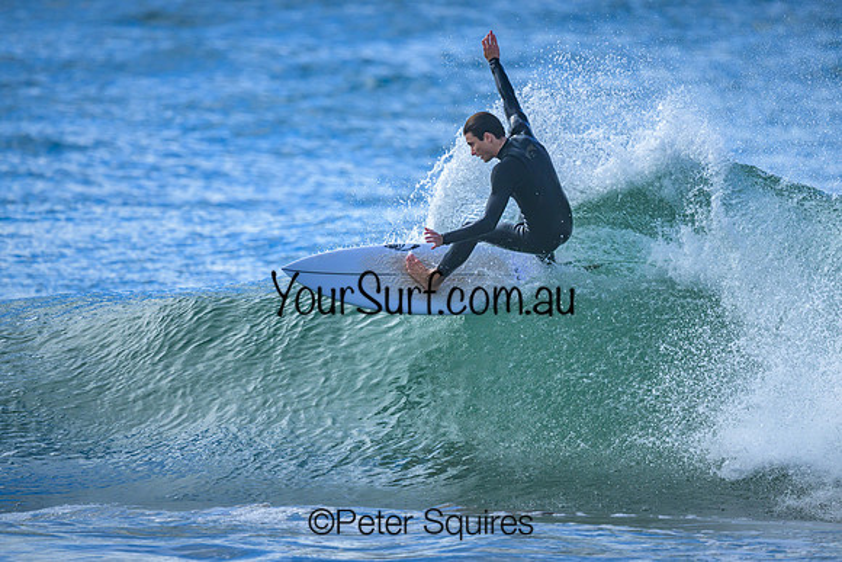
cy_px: 291
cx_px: 476
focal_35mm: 917
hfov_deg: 2.2
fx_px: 21456
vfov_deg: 1.5
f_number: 6.3
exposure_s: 1/2500
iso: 400
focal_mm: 800
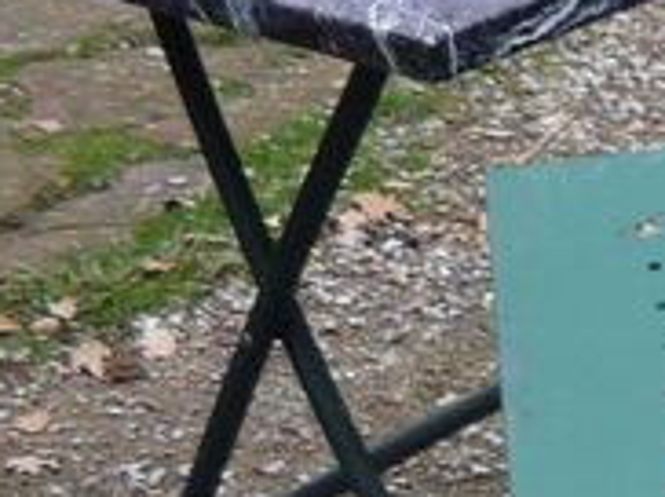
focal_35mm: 165
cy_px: 1290
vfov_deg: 8.1
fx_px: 3166
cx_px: 1670
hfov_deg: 10.2
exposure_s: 1/100
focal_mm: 5.2
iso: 100
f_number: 3.3
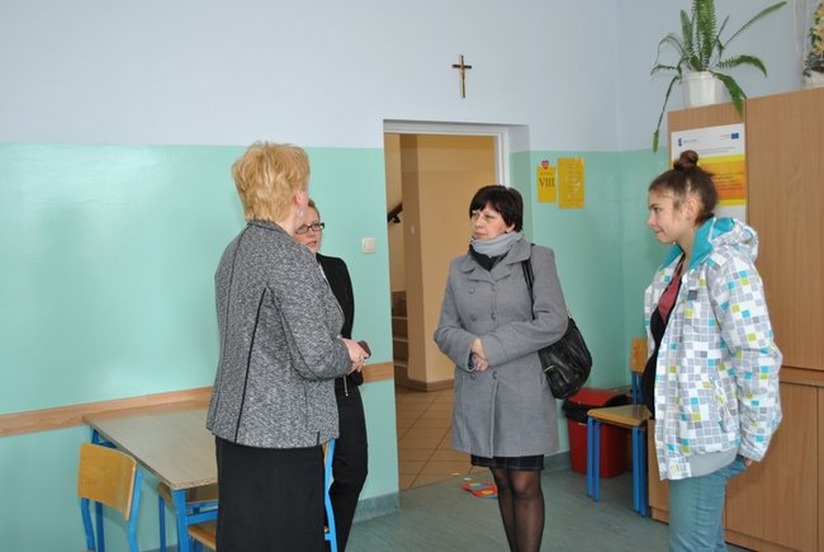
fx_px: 825
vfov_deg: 37.0
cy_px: 276
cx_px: 412
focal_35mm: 36
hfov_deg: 53.1
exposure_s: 1/60
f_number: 4
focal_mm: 24
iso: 200
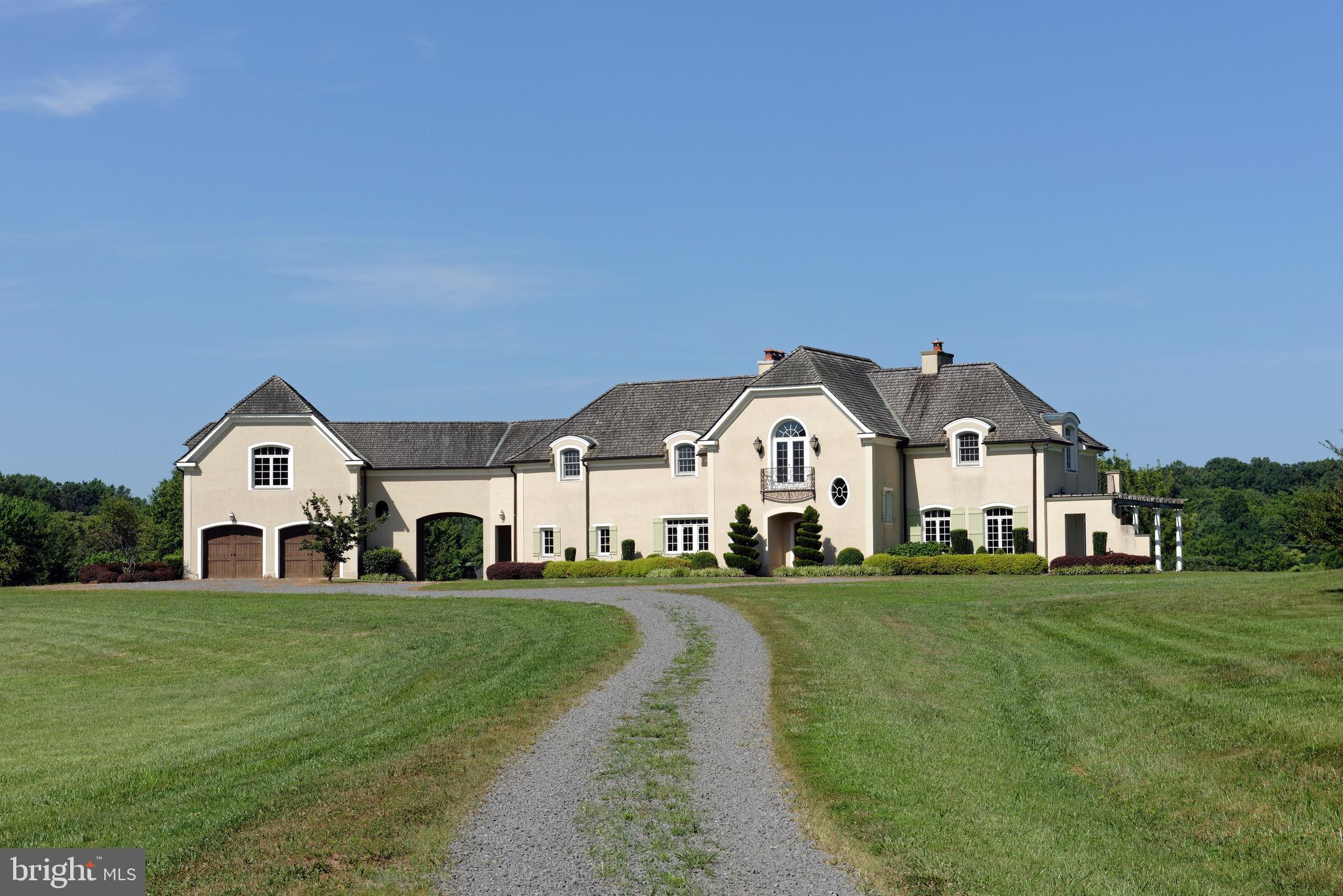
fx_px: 2462
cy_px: 448
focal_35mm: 66
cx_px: 672
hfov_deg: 30.5
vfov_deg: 20.6
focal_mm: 66
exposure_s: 1/640
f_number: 10
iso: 320
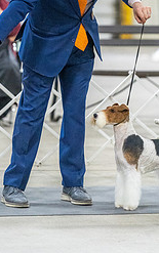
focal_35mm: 330
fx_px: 2281
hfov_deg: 4.0
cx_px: 78
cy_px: 26
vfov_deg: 6.3
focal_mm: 178
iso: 6400
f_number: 3.2
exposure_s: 1/400
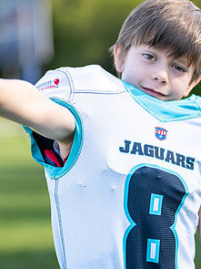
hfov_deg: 12.0
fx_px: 953
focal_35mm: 123
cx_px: 148
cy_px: 129
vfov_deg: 16.0
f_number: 1.2
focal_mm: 50
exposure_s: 1/2500
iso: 100
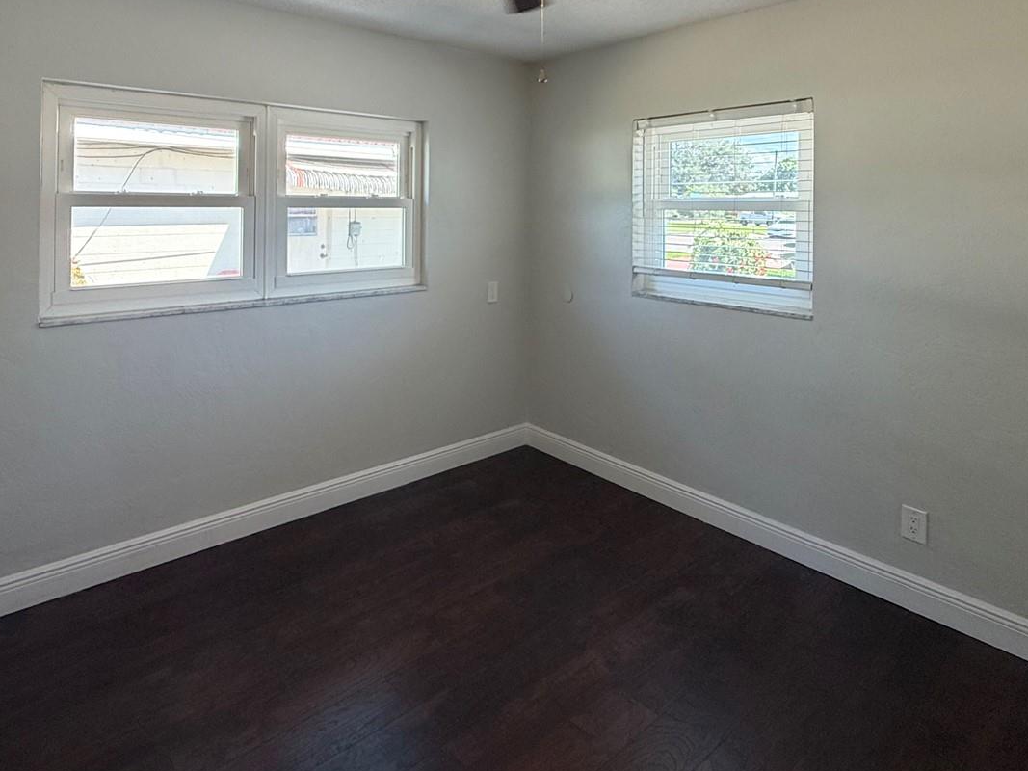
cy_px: 199
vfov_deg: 60.2
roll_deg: -0.4
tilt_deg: +0.0
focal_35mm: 21
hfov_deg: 78.6
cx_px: 447
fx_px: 624
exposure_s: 1/120
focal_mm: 2.22
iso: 200
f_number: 2.2
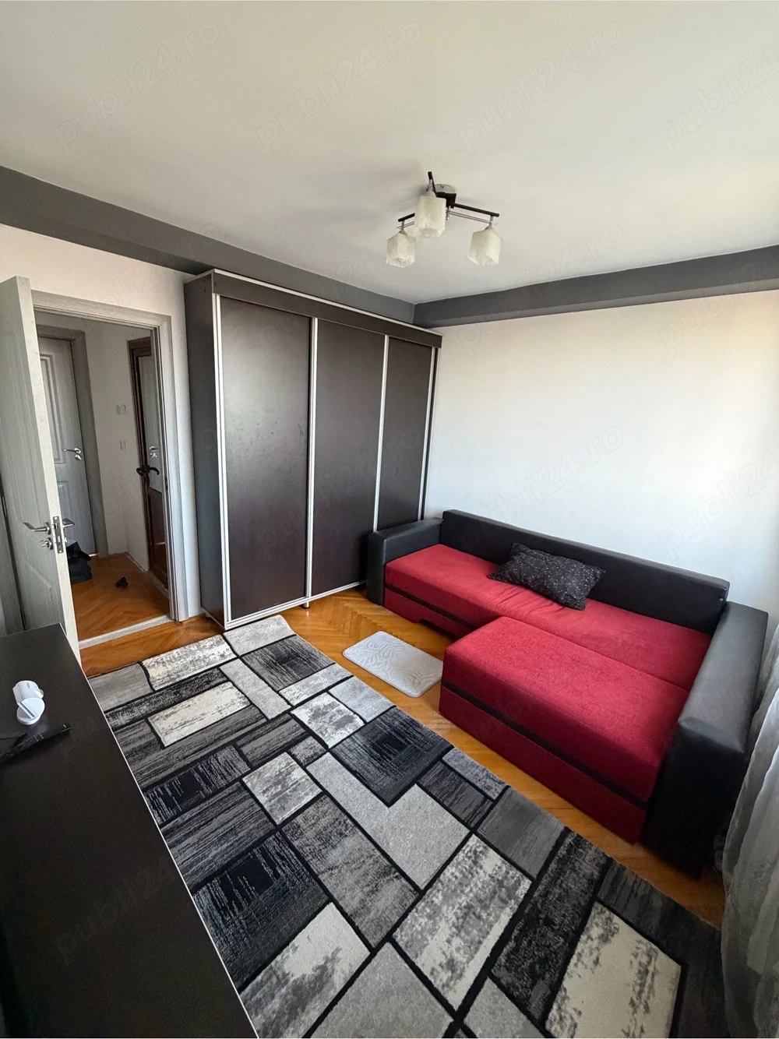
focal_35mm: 14
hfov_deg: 85.7
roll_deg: -4.2
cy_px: 520
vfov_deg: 102.1
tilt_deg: -15.1
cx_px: 390
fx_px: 420
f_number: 2.2
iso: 500
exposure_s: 1/60
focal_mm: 2.22
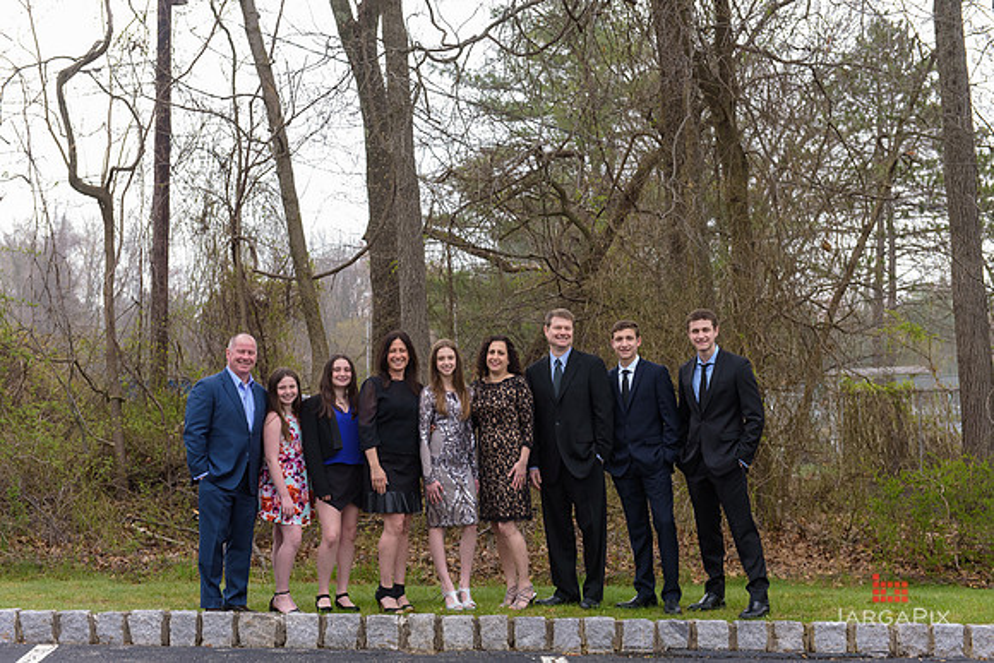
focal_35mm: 56
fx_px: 1547
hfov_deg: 35.6
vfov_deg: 24.2
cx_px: 497
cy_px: 332
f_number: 4.5
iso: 1250
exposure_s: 1/640
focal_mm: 56
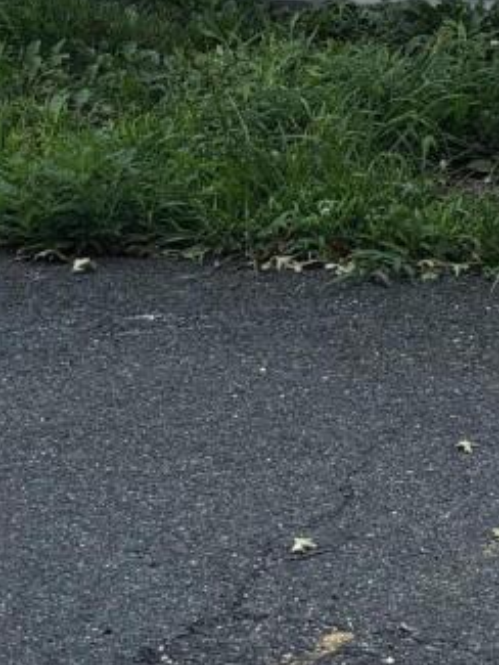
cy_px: -552
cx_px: 1460
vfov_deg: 11.4
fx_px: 3073
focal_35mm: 160
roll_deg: -0.5
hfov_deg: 8.0
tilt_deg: -1.5
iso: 50
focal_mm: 5.96
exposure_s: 1/935
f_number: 1.6
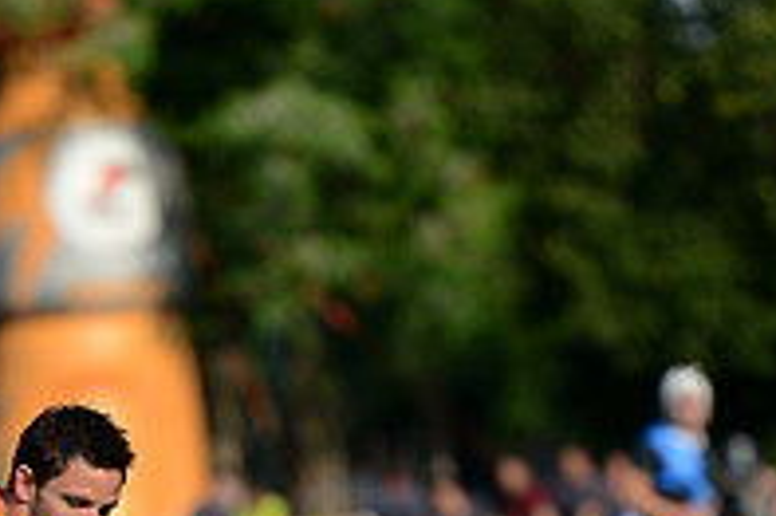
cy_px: 676
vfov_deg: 2.3
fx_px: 12685
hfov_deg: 3.5
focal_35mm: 589
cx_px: 75
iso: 250
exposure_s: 1/2500
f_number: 2.8
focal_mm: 200
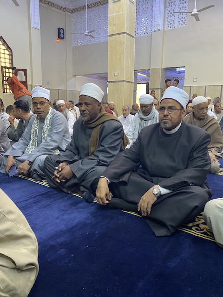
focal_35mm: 26
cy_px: 148
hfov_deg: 53.1
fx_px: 223
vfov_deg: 67.3
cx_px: 112
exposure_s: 1/50
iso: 320
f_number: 1.8
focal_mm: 4.25
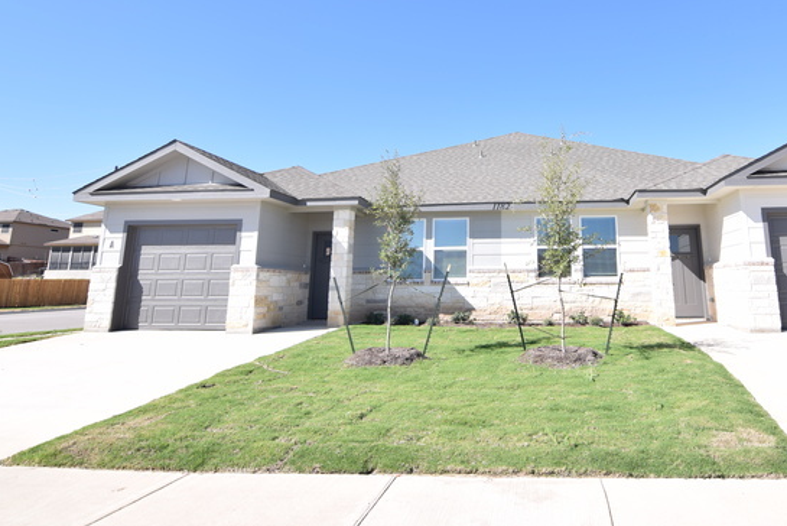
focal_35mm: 23
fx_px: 496
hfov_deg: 75.1
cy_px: 169
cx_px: 504
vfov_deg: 54.5
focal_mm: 11
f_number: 7.1
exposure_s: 1/250
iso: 100
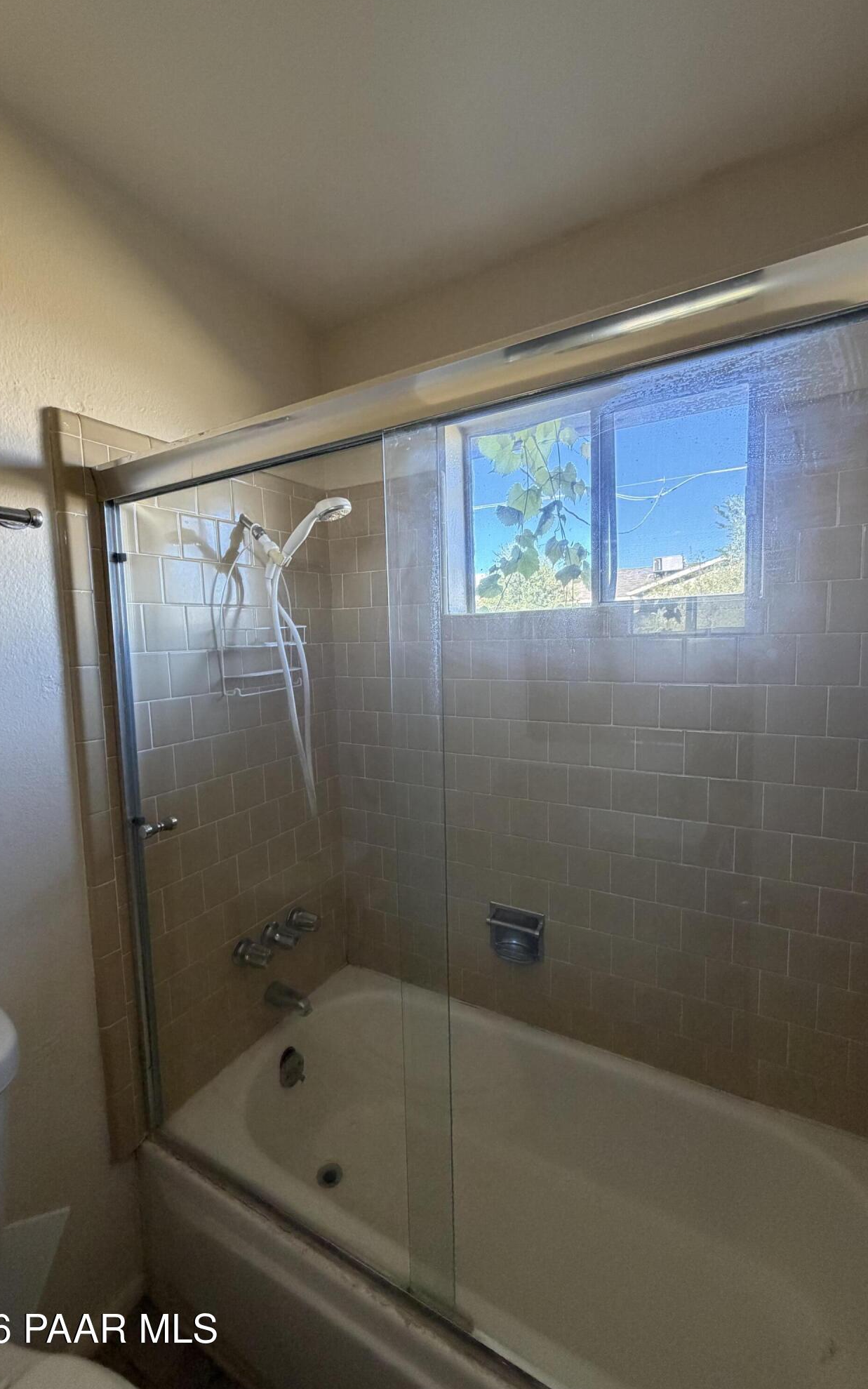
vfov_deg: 101.5
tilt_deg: -4.1
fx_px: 568
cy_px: 691
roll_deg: +1.1
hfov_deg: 74.8
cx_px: 418
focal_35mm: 15
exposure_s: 1/94
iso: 320
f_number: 2.2
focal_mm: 2.22
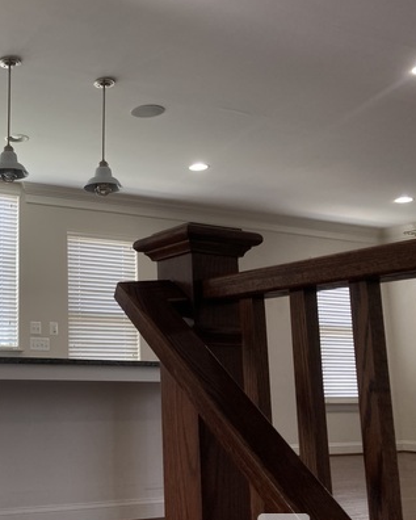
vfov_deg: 40.3
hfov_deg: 31.1
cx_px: 32
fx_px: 708
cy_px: 238
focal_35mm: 46
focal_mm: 3.99
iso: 50
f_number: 1.8
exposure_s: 1/60
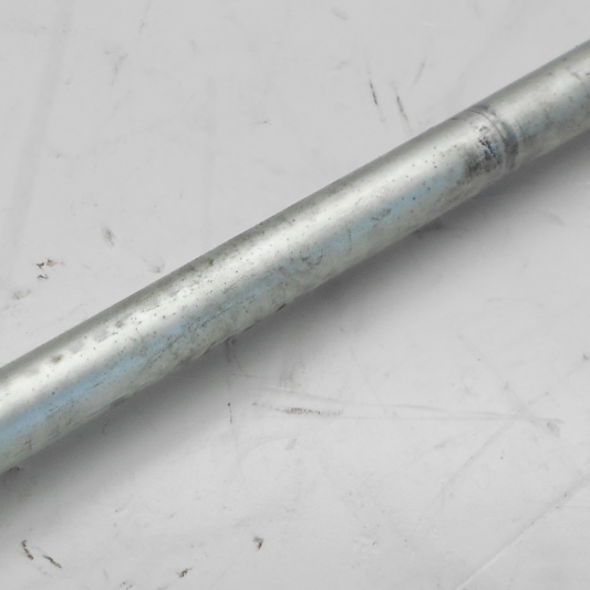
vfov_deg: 24.5
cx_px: 22
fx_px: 1331
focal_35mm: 69
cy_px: 484
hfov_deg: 24.1
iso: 80
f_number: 3.2
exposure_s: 1/80
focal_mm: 4.6
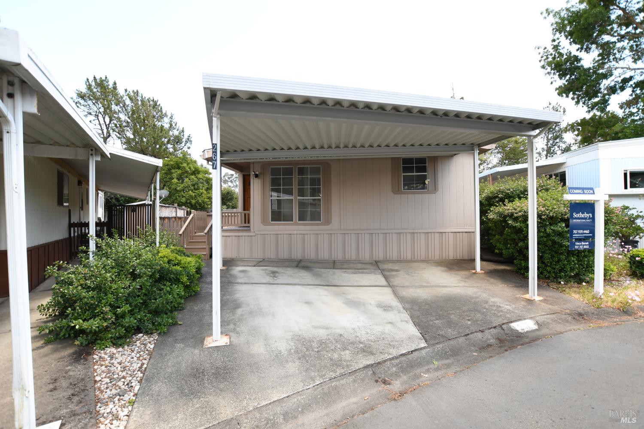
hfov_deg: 96.7
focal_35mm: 16
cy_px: 214
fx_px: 286
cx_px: 322
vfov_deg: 73.7
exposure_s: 1/80
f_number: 4.5
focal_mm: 11
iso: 100
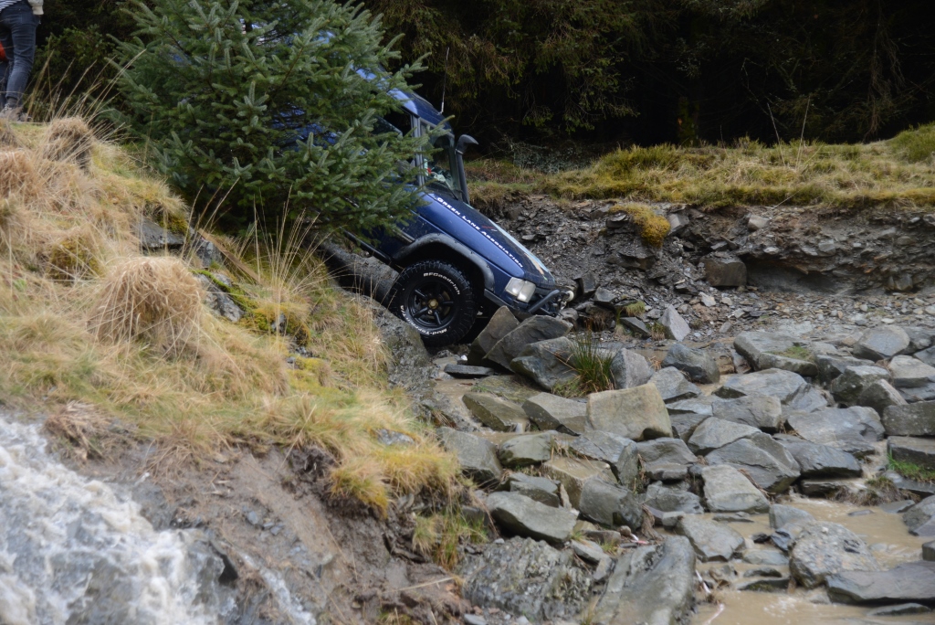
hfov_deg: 36.2
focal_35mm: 55
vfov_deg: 24.7
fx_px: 1429
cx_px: 468
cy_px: 312
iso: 800
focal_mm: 55
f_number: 4
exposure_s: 1/640
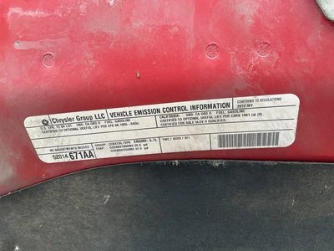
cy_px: 126
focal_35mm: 28
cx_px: 167
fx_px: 270
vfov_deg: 49.7
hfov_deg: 63.4
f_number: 1.8
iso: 64
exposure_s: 1/63
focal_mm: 3
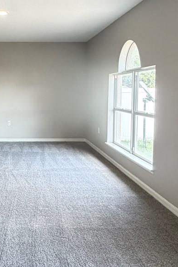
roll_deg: -0.2
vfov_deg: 48.2
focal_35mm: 40
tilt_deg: -0.8
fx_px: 297
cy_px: 106
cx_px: 24
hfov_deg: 32.1
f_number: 2.2
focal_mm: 2.22
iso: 200
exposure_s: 1/60
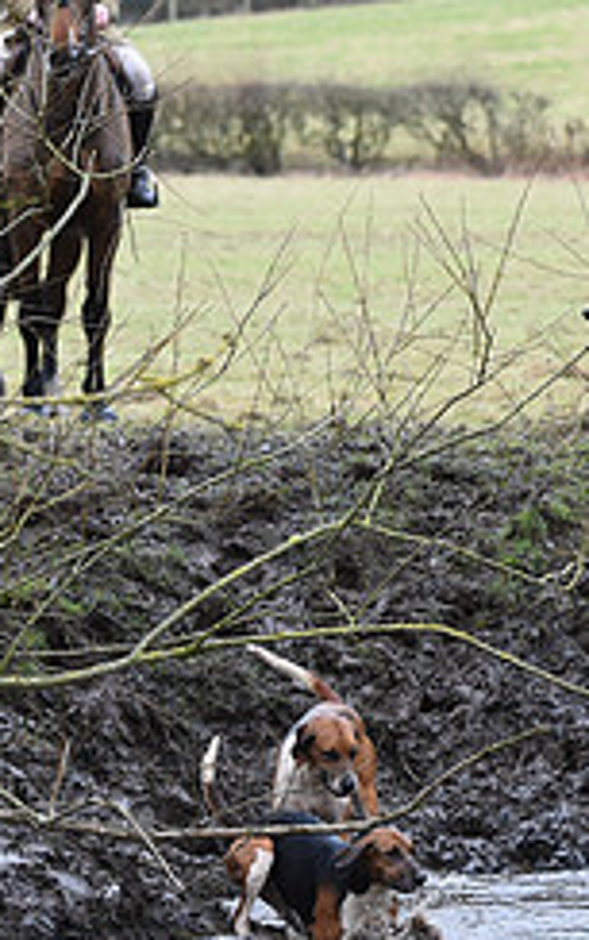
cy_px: 620
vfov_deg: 7.2
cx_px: 1063
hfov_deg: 4.5
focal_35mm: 290
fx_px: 7431
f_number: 5.6
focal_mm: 120
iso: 2500
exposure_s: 1/1250
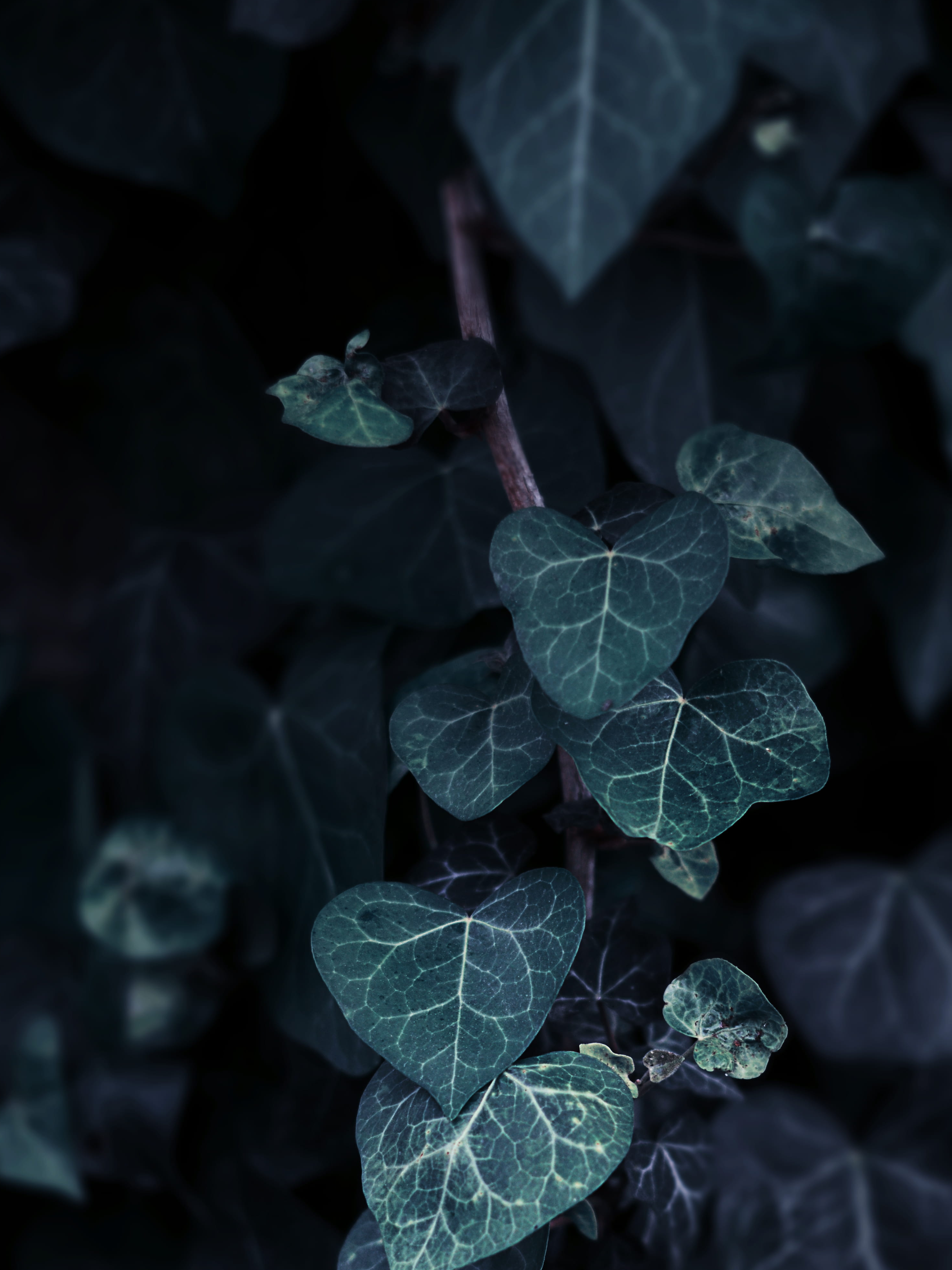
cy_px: 952
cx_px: 486
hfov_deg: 13.5
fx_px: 4034
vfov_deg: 17.8
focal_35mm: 110
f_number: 2.2
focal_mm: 50
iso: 100
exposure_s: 1/800
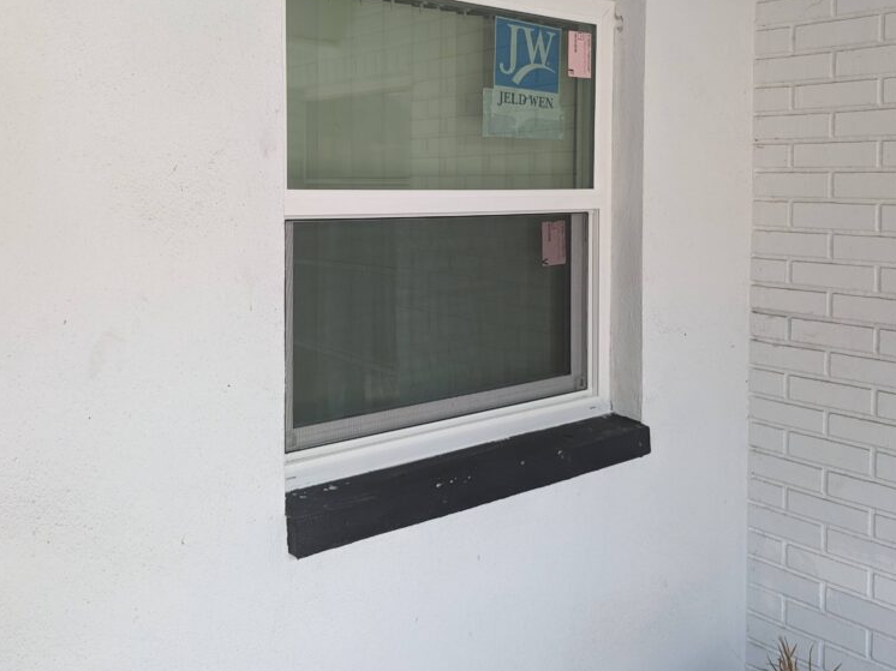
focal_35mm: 33
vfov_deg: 42.3
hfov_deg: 55.4
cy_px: 217
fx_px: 854
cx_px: 440
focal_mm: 6.9
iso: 68
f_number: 1.68
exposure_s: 1/134
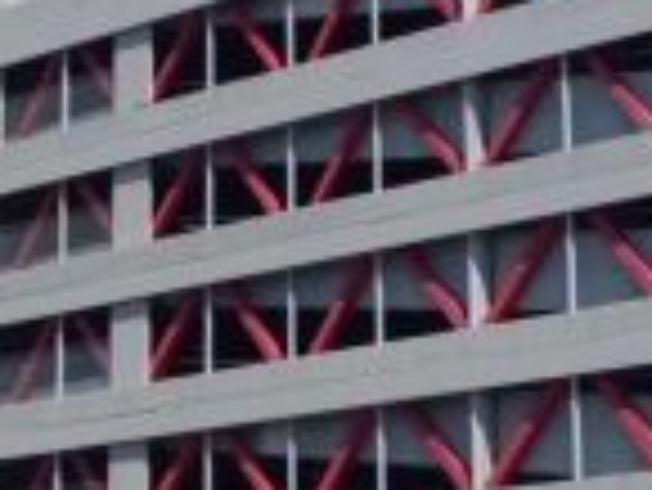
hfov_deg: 12.4
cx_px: 180
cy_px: -130
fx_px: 2997
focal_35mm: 159
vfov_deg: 9.2
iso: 100
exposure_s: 1/320
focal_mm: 6.4
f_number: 8.8
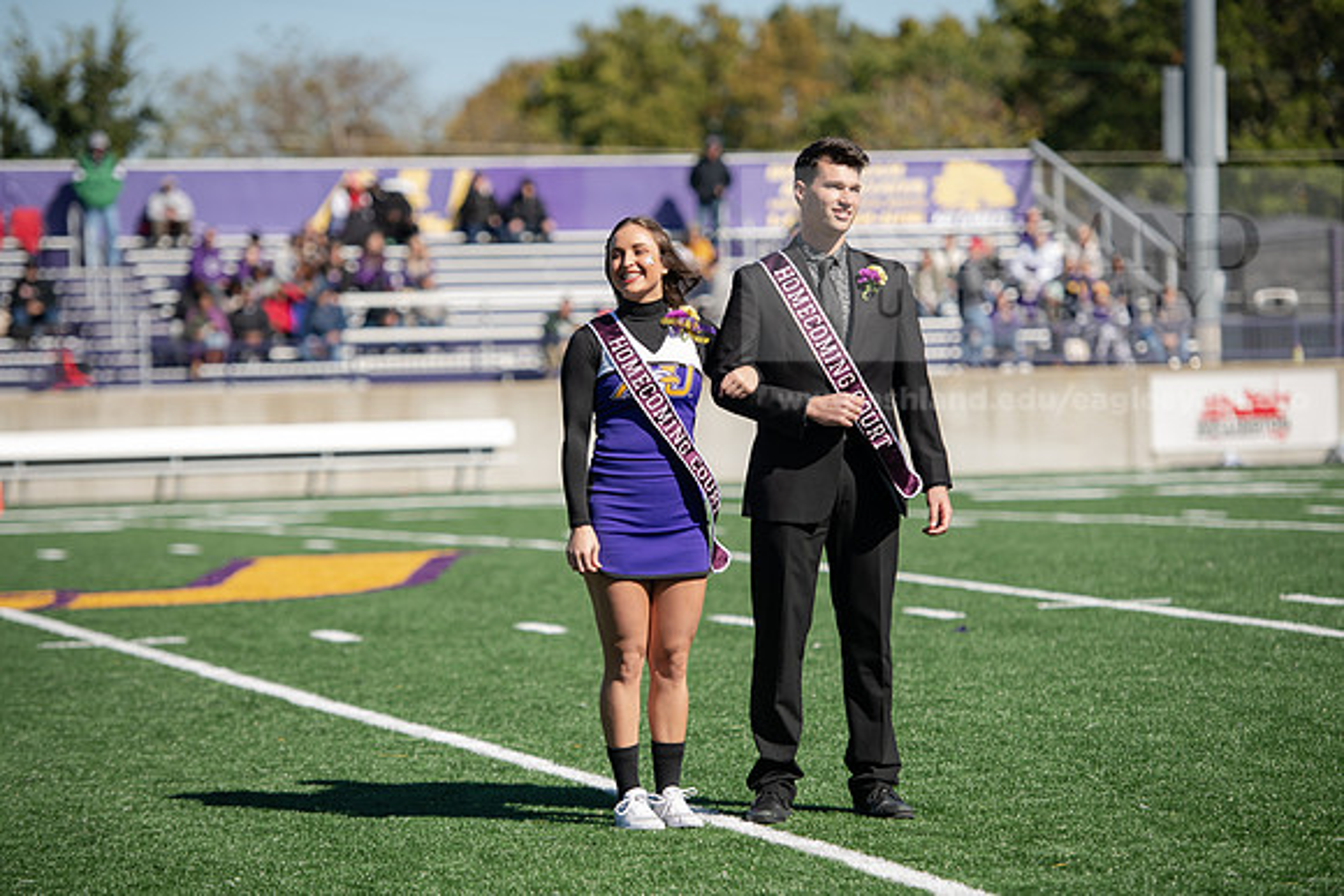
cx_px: 672
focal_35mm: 145
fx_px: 5414
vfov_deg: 9.5
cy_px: 448
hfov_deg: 14.2
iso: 200
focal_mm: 145
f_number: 3.2
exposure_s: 1/2000
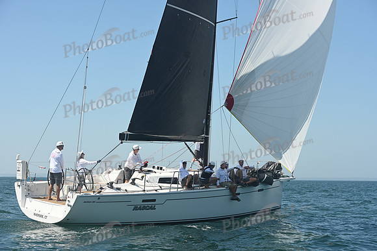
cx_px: 188
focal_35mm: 70
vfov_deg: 19.5
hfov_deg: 28.8
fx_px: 733
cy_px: 126
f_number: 7.1
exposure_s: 1/1000
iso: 320
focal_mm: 70
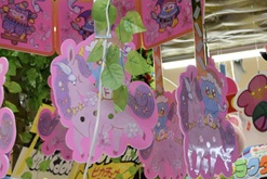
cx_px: 171
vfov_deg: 15.0
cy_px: 43
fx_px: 675
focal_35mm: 91
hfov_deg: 22.3
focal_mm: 30
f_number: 5.6
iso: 400
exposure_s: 1/125
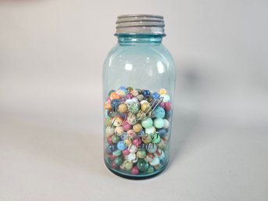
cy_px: 100
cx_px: 134
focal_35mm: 23
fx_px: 178
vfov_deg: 58.8
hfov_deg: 73.9
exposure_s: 1/120
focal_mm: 5.54
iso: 250
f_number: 1.8
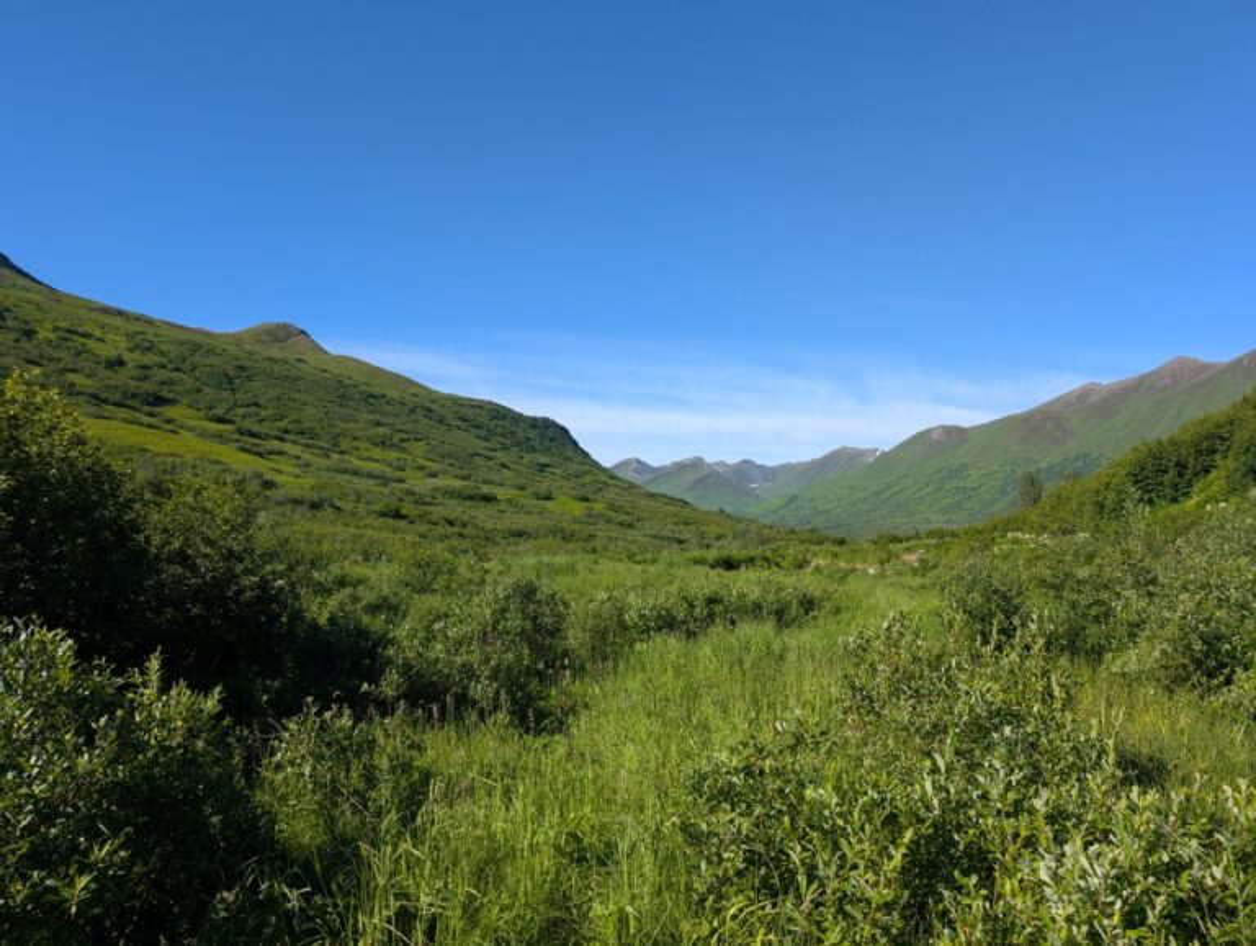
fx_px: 872
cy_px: 473
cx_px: 628
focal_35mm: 24
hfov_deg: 71.5
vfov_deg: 56.9
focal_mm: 6.9
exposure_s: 1/1066
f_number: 1.68
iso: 22
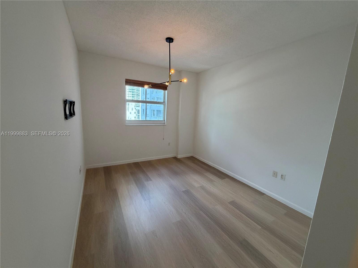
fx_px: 145
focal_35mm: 14
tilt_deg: -9.5
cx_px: 179
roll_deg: -3.7
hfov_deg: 102.1
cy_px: 134
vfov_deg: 85.7
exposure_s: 1/120
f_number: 2.2
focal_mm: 2.22
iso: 320
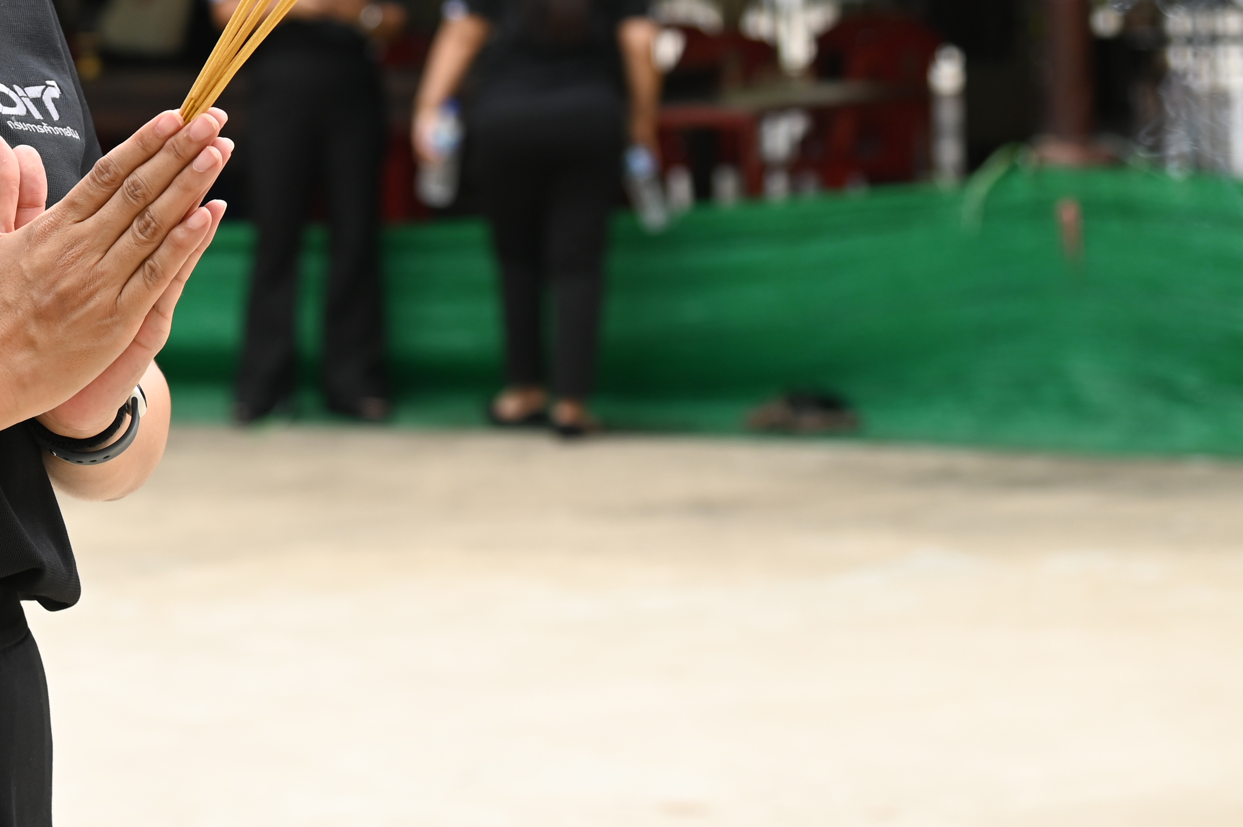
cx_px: 86
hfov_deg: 12.5
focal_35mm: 163
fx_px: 5624
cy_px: -21
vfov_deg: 8.4
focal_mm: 75
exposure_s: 1/160
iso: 160
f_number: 5
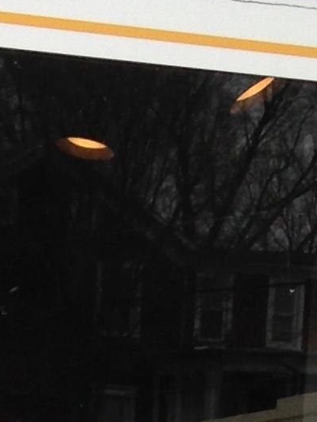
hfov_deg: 6.8
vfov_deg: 8.9
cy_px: 923
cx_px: -486
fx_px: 2502
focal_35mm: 205
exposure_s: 1/459
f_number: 2.4
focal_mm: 4.12
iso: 50
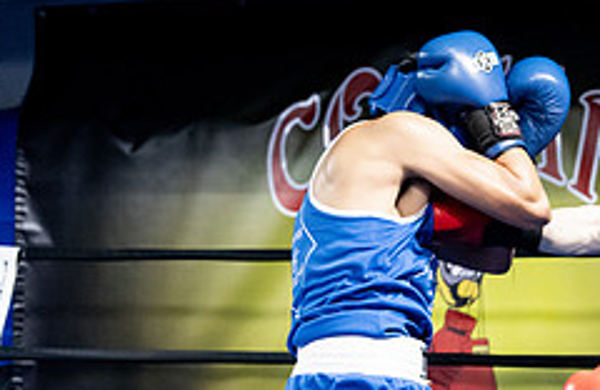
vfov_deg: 10.3
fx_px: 2150
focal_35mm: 130
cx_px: 585
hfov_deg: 15.6
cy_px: 328
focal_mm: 49
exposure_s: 1/1000
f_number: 2.8
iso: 8000
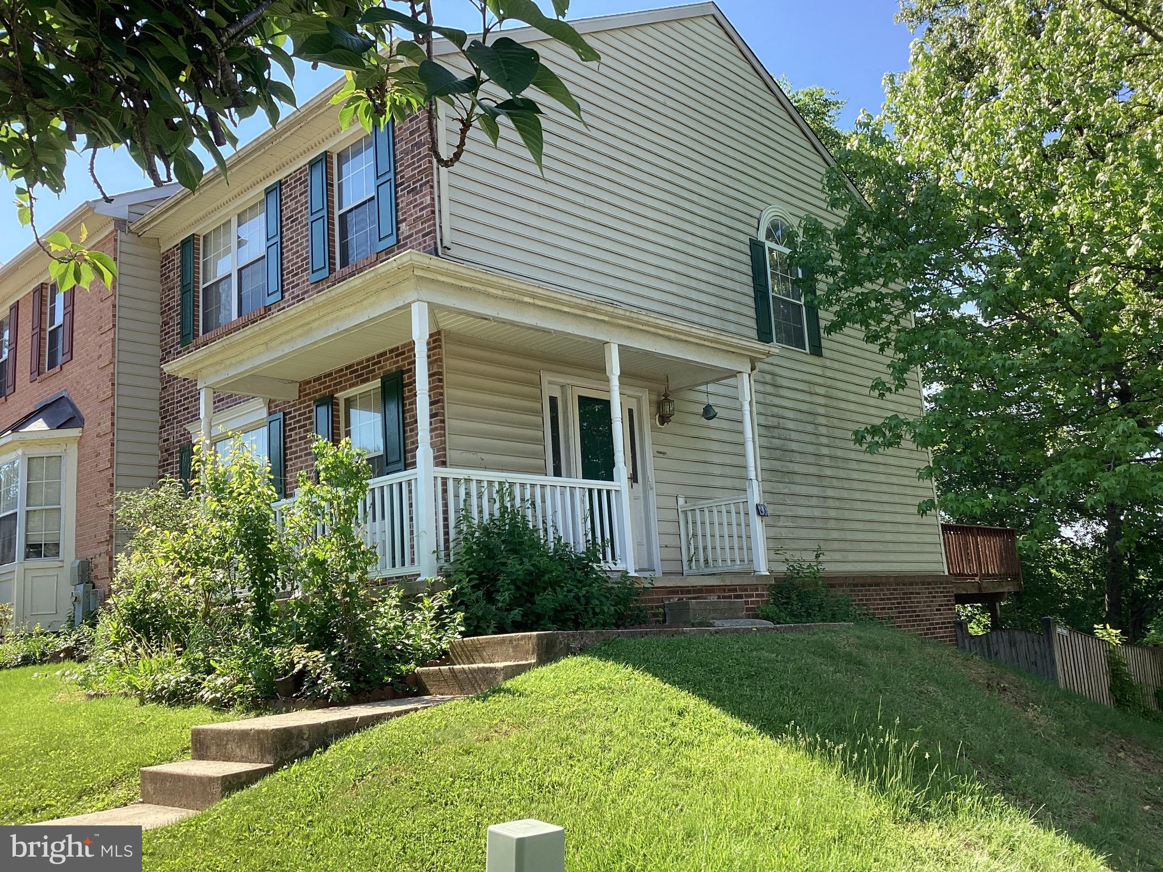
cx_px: 582
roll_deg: +3.0
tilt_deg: +12.5
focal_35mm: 31
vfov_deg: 45.4
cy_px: 436
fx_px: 1042
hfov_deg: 58.4
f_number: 2.4
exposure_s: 1/327
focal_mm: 3.3
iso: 25
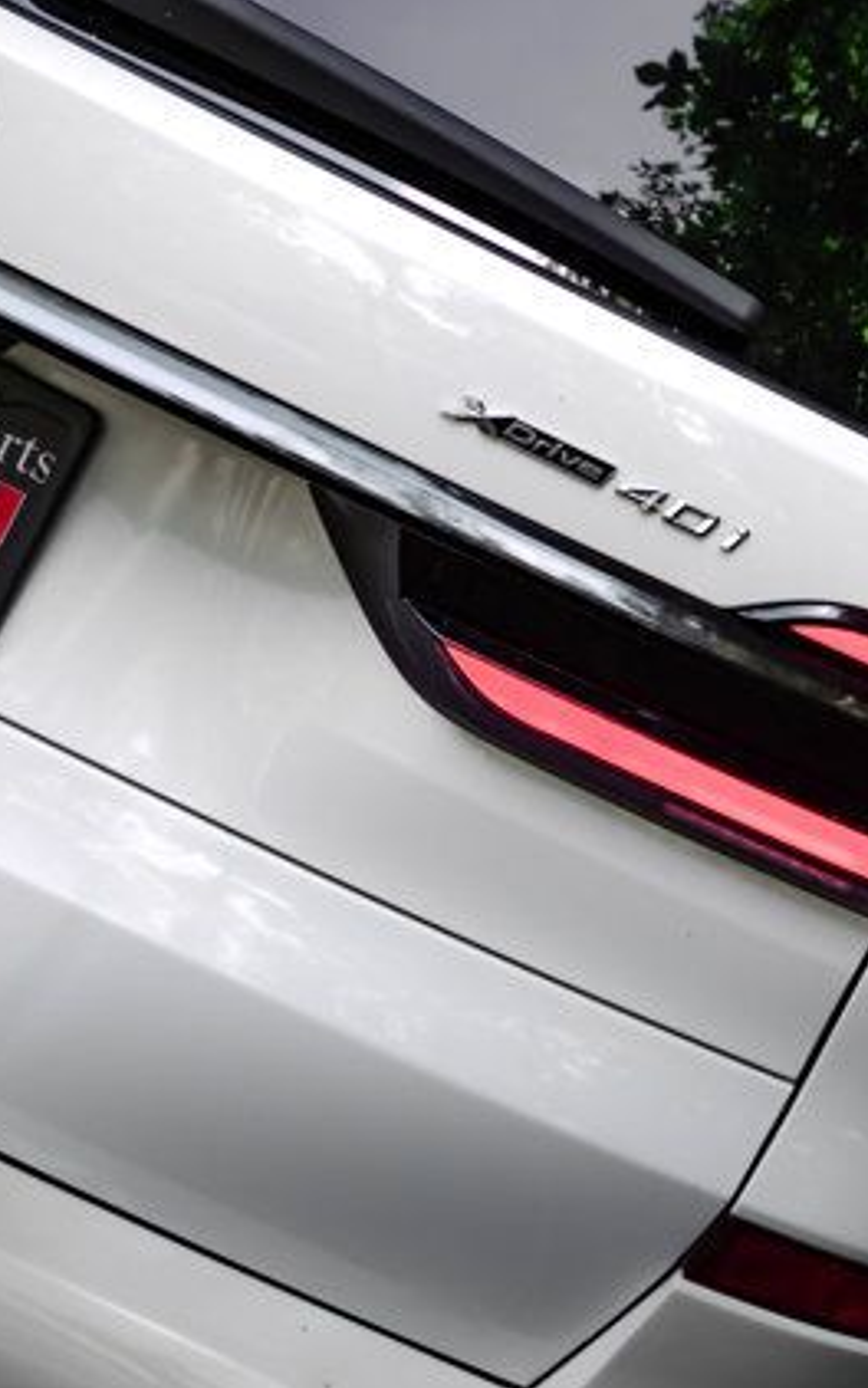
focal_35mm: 120
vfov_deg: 17.4
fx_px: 4539
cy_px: 769
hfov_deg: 10.8
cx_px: 917
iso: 800
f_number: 6.3
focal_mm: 70
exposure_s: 1/500
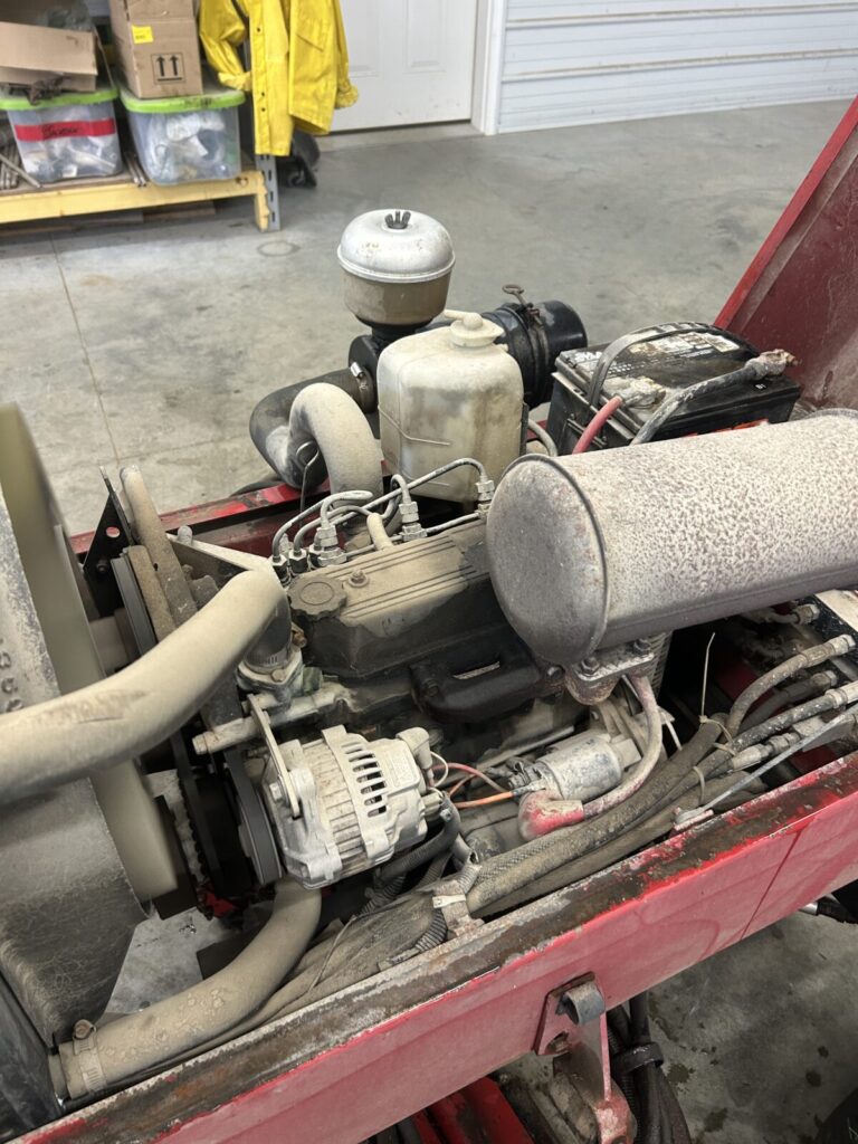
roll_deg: -1.5
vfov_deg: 67.3
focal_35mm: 26
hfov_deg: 53.1
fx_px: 859
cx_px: 429
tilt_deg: -41.2
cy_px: 572
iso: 160
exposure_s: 1/60
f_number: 1.5
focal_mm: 5.7
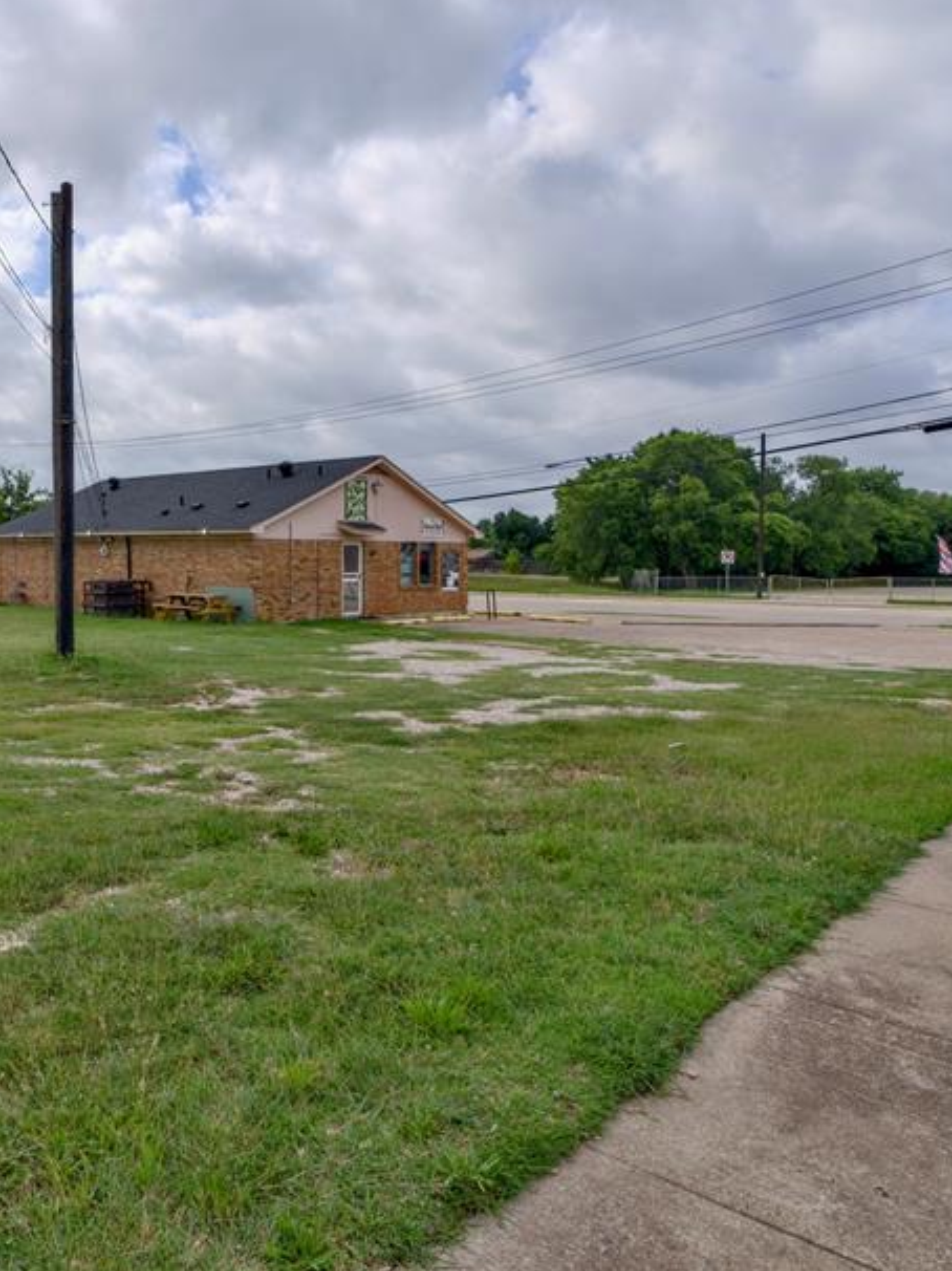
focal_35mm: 26
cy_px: 564
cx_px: 233
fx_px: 954
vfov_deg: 67.1
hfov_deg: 50.7
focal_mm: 16
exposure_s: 1/250
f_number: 8
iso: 100
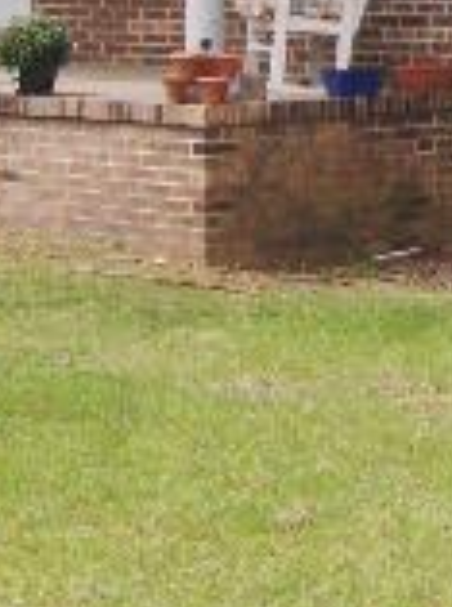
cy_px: -81
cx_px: 440
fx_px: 2500
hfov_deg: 10.3
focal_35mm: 143
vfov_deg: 13.5
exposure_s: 1/562
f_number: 5.5
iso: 100
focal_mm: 7.5
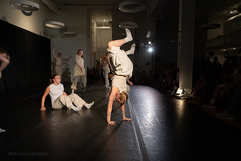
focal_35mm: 28
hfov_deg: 65.5
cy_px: 80
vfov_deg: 46.4
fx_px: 187
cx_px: 120
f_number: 5
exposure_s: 1/400
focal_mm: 28
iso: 6400
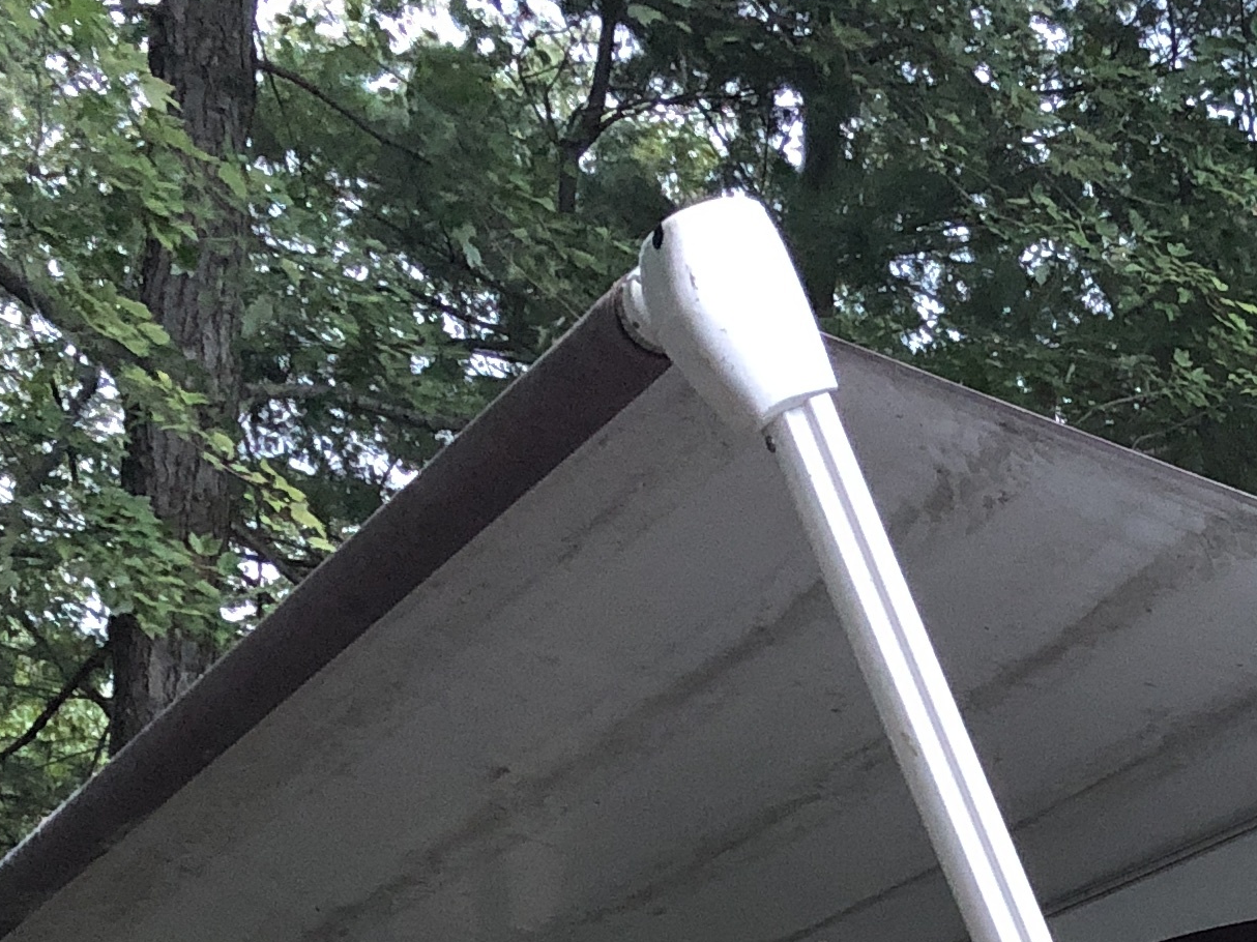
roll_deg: -0.4
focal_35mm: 93
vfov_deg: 14.5
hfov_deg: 19.5
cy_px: 1527
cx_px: 1612
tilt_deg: +4.8
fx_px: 3376
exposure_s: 1/12
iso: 100
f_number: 1.8
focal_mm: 4
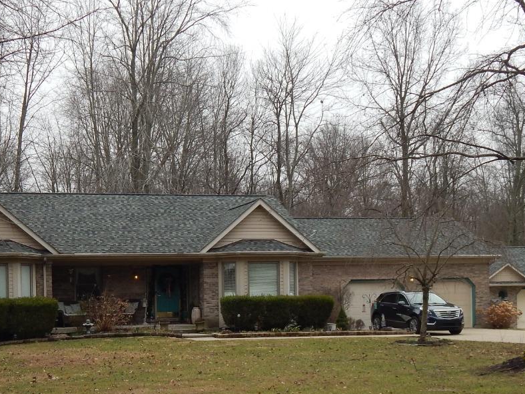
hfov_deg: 32.5
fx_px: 895
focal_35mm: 59
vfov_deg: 24.4
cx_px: 191
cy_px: 318
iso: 125
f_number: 3.2
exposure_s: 1/250
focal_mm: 5.6
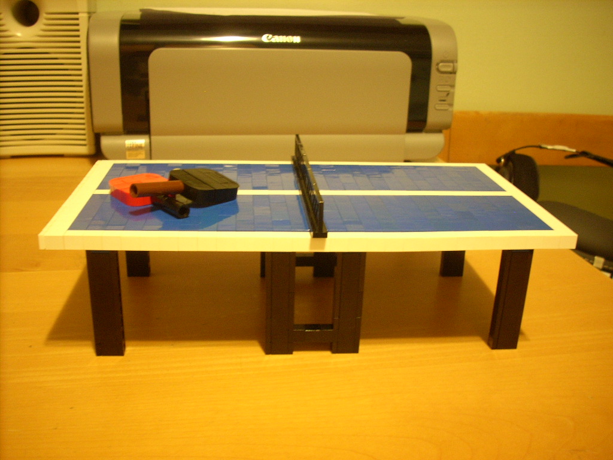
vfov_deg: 38.7
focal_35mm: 37
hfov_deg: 50.1
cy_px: 230
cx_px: 306
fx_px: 655
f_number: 2.8
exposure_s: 1/4.4
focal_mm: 6.2
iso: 200
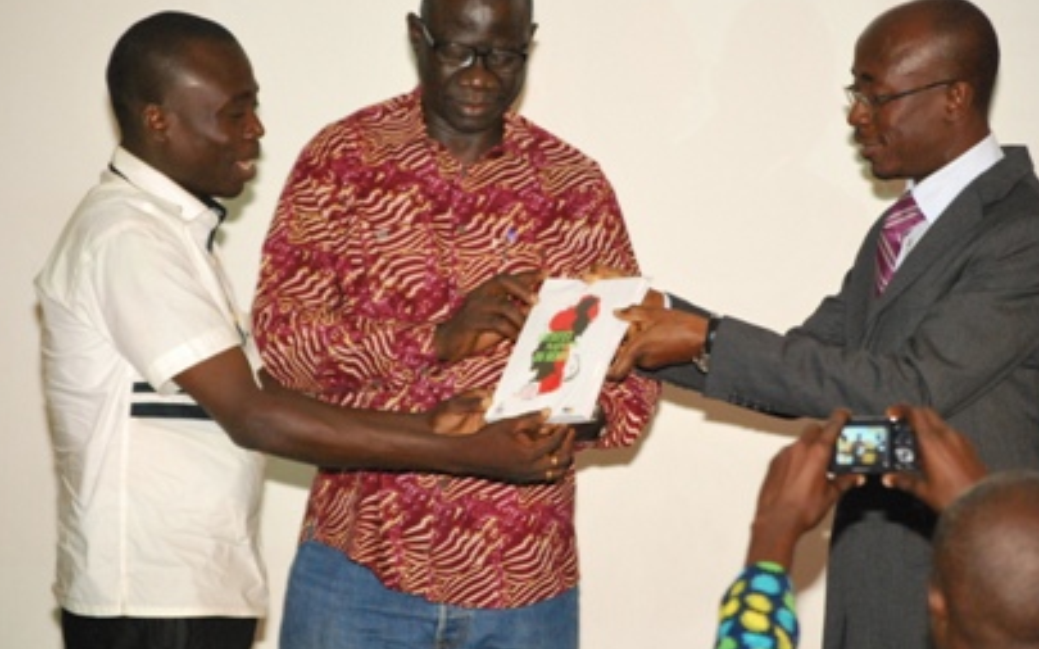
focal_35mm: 166
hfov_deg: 12.6
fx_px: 4700
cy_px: 274
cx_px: 534
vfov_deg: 7.9
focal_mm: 98
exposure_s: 1/100
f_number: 4.5
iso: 1600
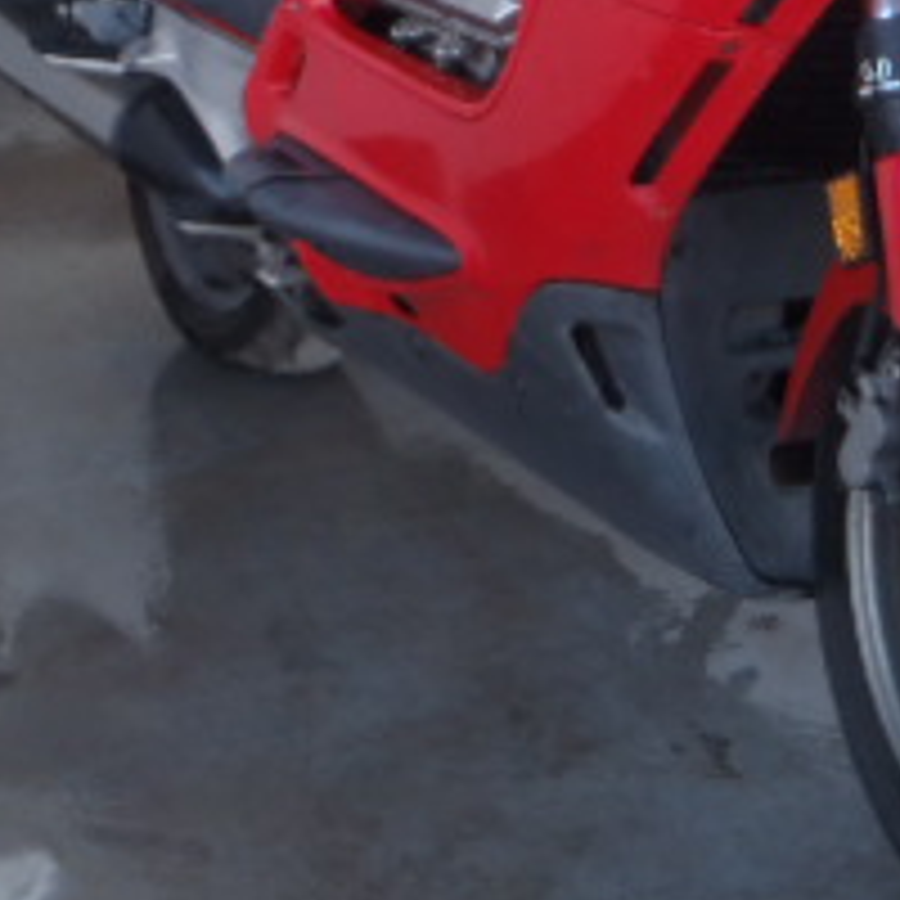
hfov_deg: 17.0
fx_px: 3000
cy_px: 54
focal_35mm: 102
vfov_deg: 16.8
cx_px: 562
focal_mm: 6.53
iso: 100
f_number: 4.1
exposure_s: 1/60
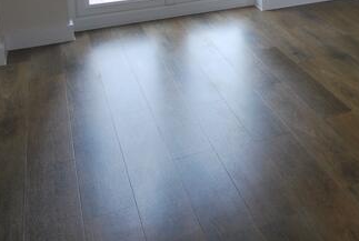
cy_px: -69
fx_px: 570
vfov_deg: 21.7
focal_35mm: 57
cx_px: 422
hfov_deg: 30.2
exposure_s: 1/125
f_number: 5.6
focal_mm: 12
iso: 200
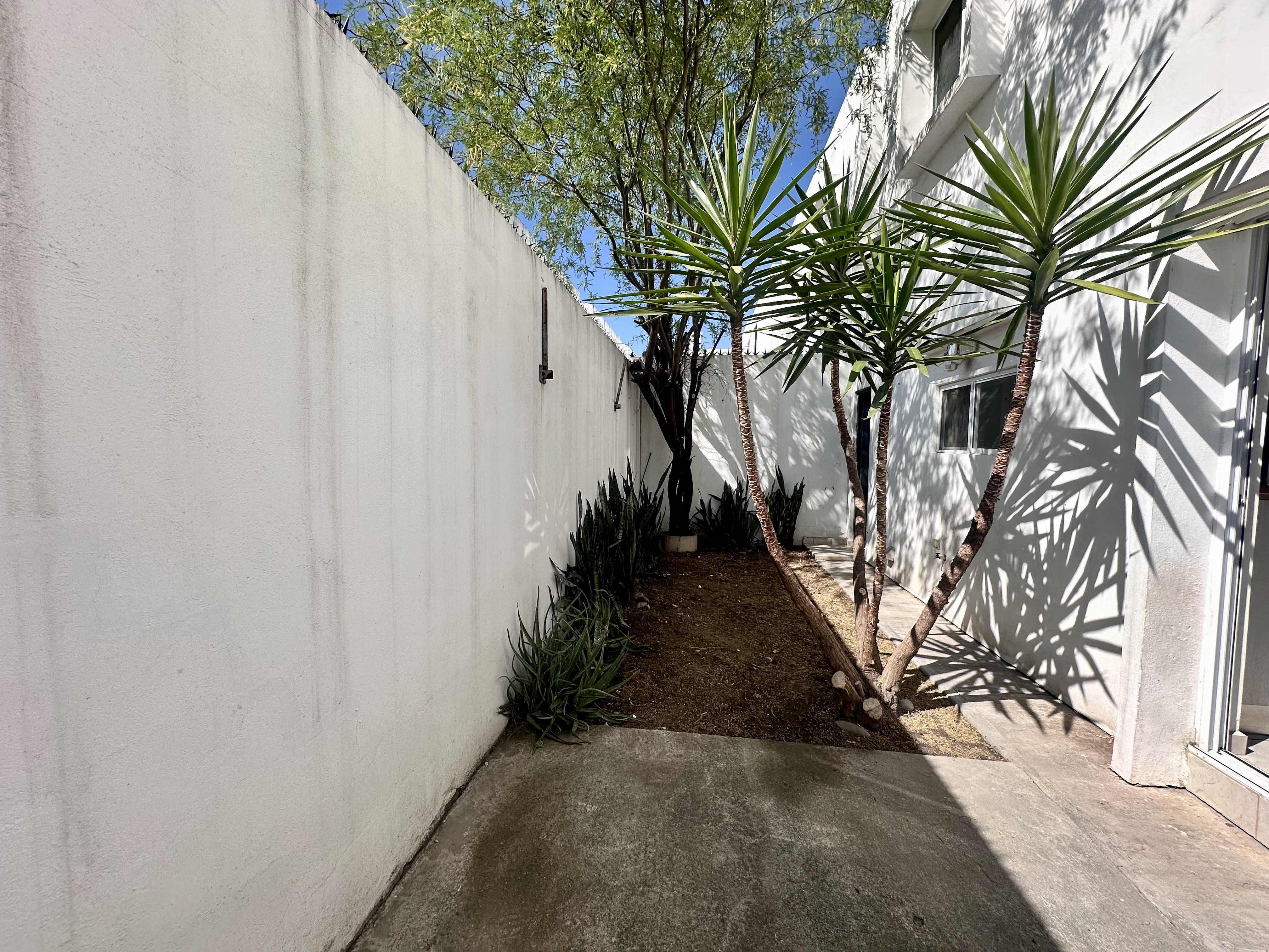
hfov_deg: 102.1
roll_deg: -0.8
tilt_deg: -2.8
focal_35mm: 14
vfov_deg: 85.7
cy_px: 476
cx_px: 634
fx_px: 513
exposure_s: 1/1553
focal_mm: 2.22
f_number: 2.2
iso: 40
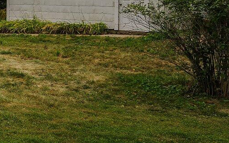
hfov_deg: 20.8
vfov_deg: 17.3
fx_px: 425
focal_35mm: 68
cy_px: -69
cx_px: -184
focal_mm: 16.5
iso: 100
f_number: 4.5
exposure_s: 1/200
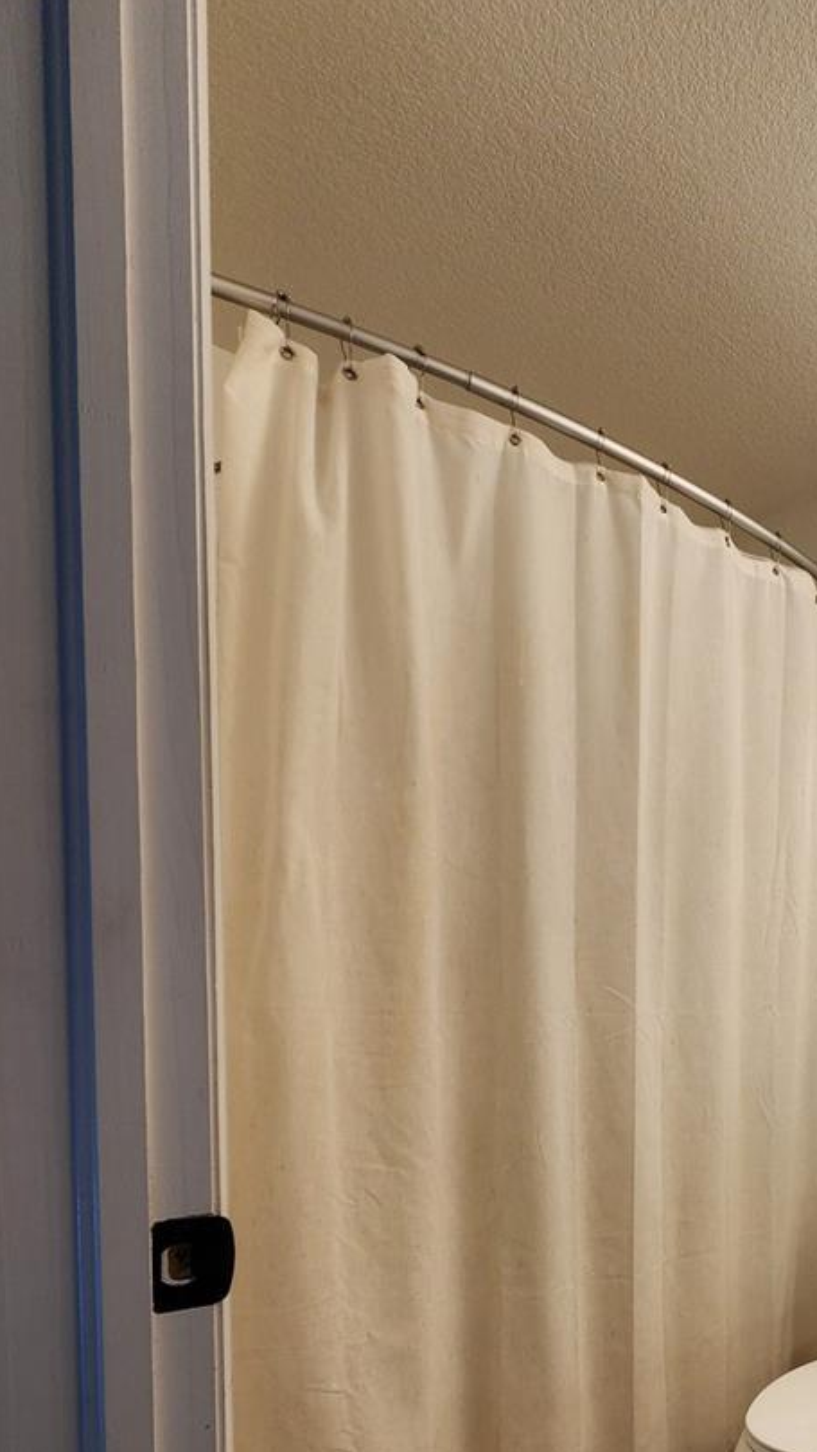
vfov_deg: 79.0
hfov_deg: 45.9
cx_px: 799
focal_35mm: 21
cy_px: 1045
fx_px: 809
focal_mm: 2.2
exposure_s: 1/120
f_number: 2.2
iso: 100
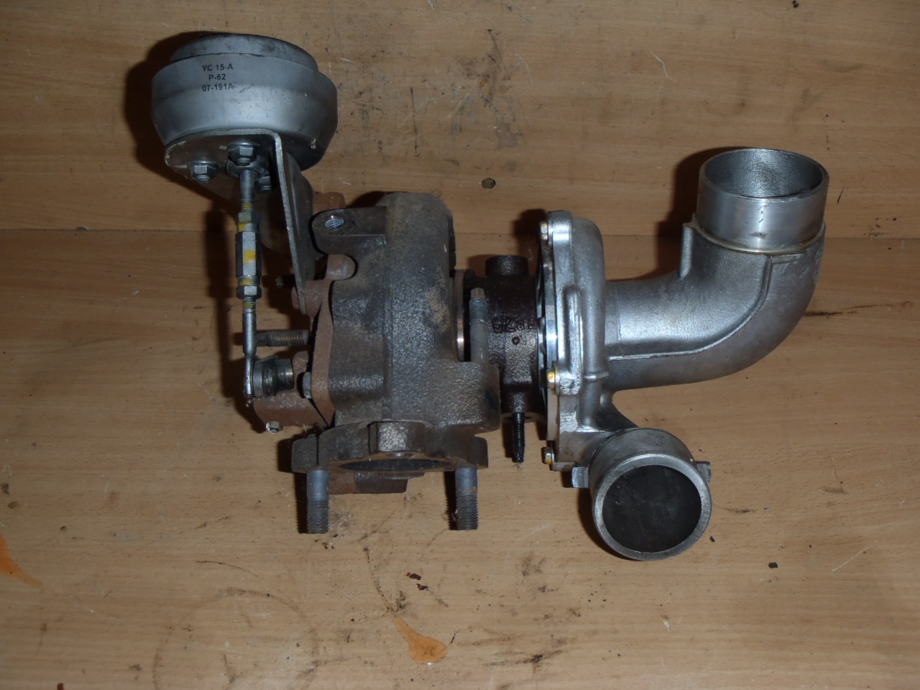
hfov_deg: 49.0
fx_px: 1010
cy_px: 345
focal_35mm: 38
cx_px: 460
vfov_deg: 37.7
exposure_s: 1/40
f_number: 4.6
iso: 100
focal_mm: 6.83
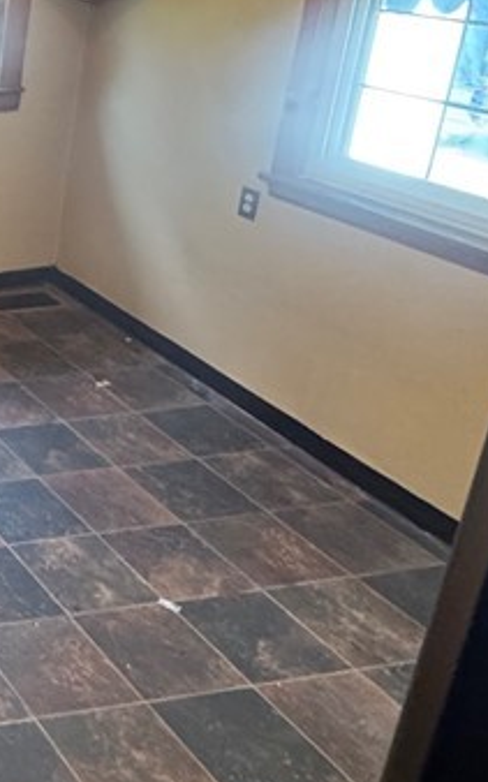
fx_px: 958
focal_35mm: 45
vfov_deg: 42.7
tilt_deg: -19.1
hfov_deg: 19.0
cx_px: -460
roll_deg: +1.8
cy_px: 178
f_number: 2.2
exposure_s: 1/60
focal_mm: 2.22
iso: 400
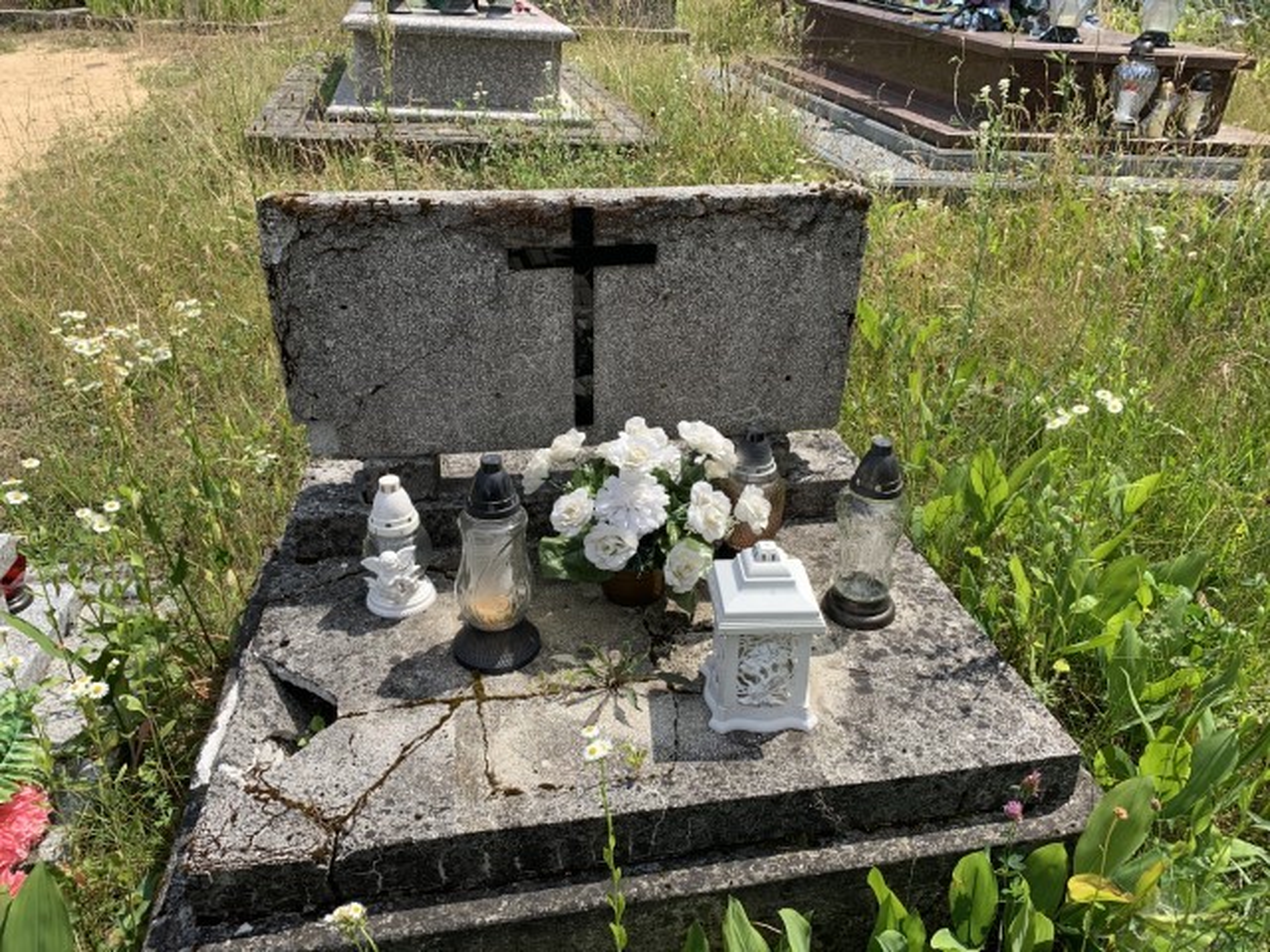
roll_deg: -0.1
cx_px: 635
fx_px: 954
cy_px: 476
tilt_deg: -26.4
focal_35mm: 26
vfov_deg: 53.1
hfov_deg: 67.3
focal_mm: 4.25
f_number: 1.8
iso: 25
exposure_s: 1/1812
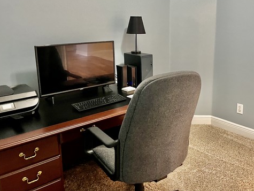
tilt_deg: -10.1
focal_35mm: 35
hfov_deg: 52.1
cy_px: 78
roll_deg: +0.4
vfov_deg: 40.6
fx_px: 257
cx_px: 156
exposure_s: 1/60
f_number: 1.6
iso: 500
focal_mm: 5.1
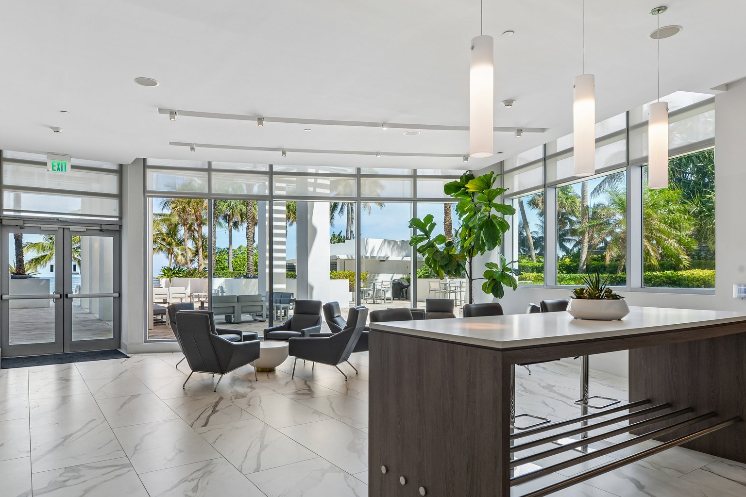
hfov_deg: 73.6
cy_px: 280
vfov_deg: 53.0
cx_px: 340
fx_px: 497
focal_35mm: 24
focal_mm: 18
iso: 200
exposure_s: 1/80
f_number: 9
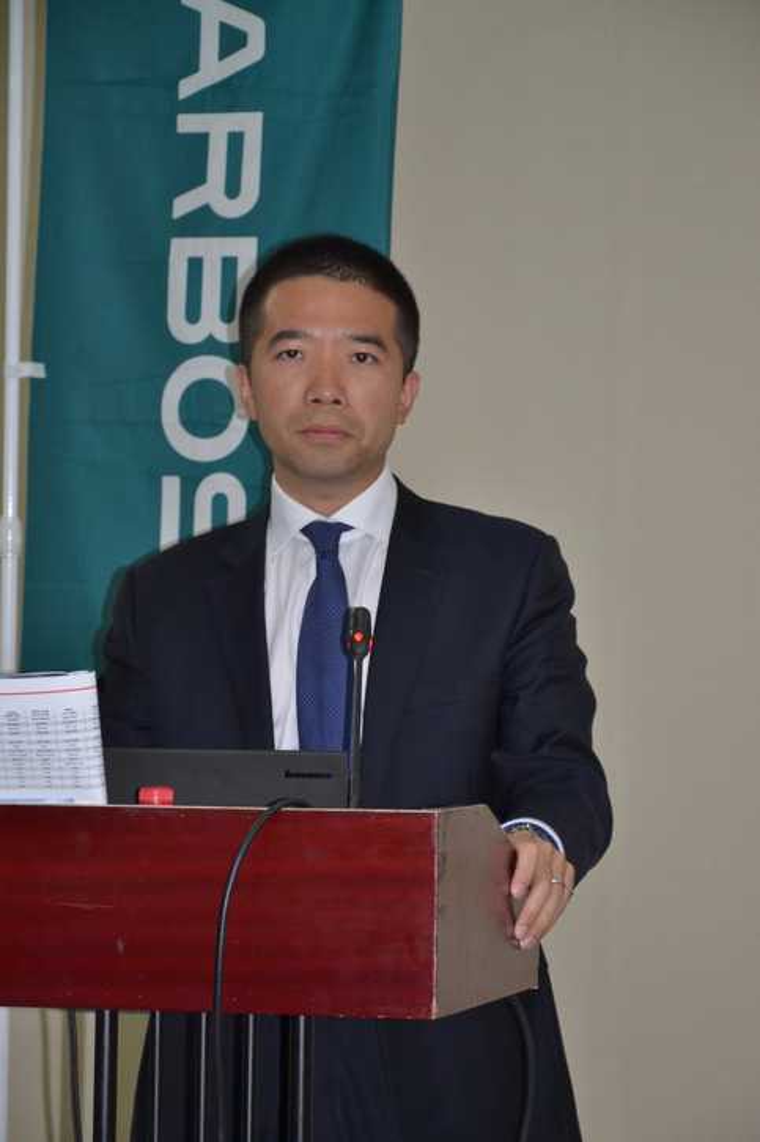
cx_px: 380
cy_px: 571
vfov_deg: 16.1
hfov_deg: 10.7
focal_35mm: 128
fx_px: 4039
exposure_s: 1/30
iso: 800
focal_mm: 85
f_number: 5.6
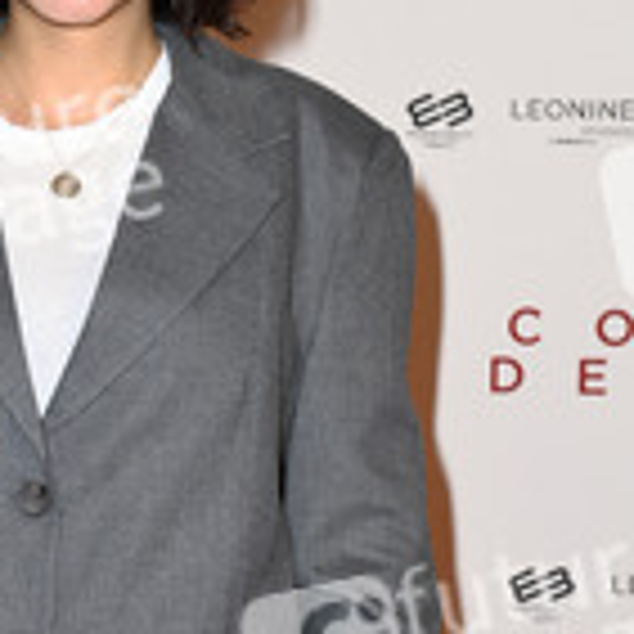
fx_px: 3502
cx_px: 63
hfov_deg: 10.3
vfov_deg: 10.3
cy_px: 418
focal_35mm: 169
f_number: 6.3
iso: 400
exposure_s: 1/250
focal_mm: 70
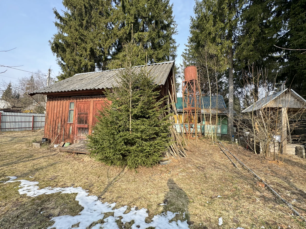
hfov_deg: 102.1
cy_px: 114
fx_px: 124
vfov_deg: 85.7
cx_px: 153
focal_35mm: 14
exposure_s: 1/263
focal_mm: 2.22
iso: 40
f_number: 2.2
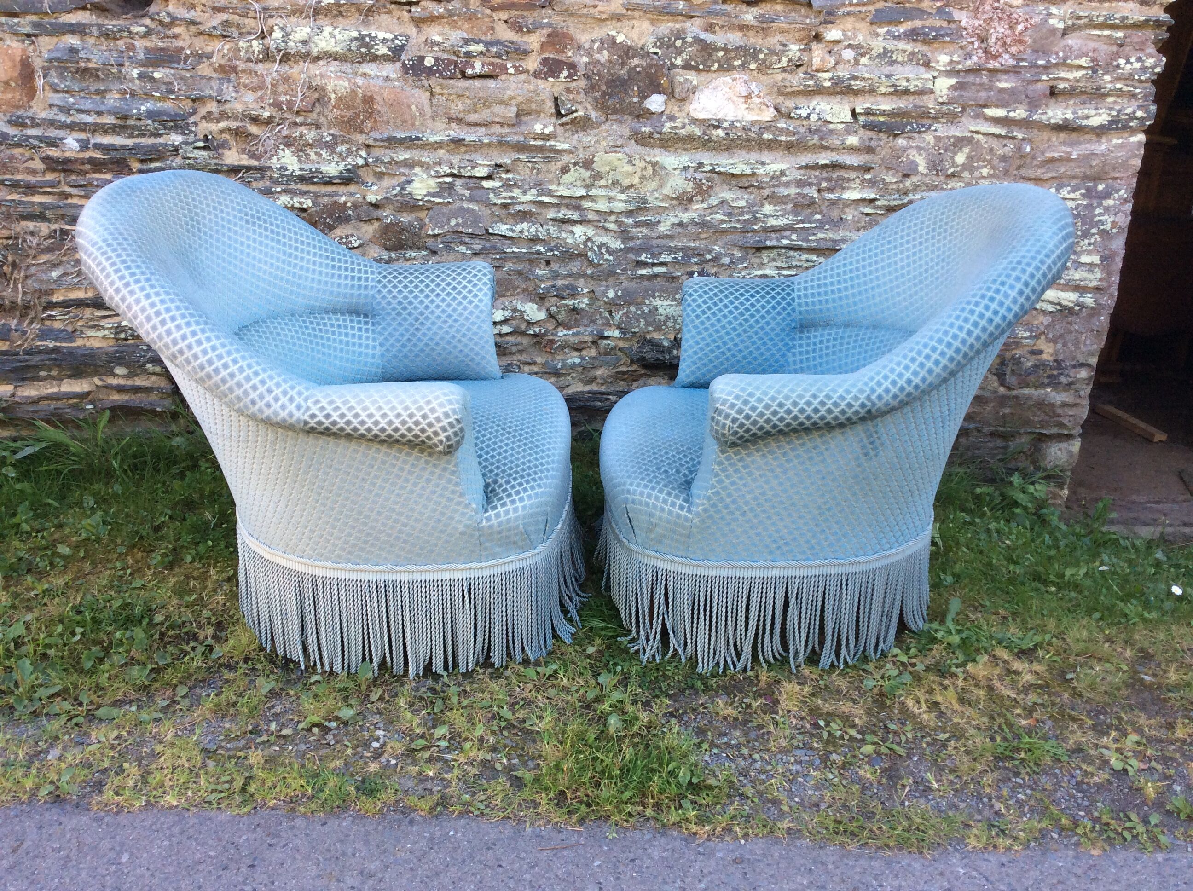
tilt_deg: -22.4
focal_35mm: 32
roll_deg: -0.2
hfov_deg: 56.9
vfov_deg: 44.1
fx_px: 1101
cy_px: 446
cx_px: 596
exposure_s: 1/100
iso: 50
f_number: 2.4
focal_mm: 3.3
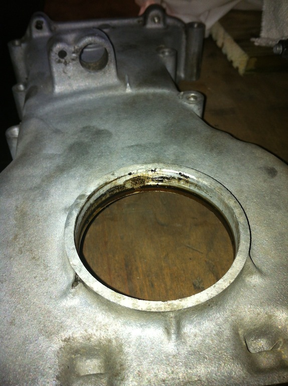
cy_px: 193
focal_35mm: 35
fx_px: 389
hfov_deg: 40.6
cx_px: 144
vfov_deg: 52.7
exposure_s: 1/25
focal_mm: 3.85
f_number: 2.8
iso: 80
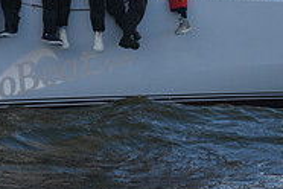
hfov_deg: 6.6
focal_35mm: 311
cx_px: 215
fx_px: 2445
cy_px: -21
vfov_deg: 4.4
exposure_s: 1/640
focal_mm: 100
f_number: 11
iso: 250
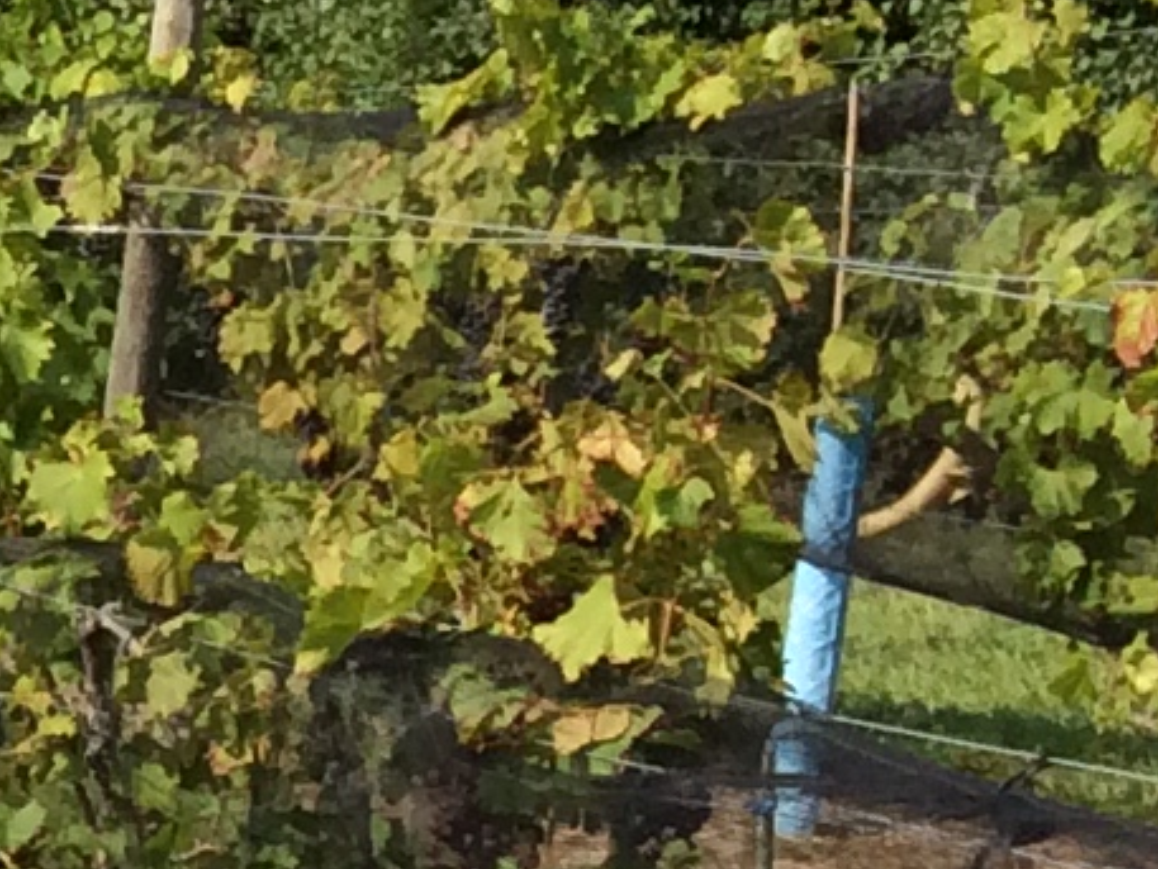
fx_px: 6927
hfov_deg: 7.8
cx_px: -2724
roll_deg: -6.3
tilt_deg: -4.2
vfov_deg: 7.1
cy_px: 1150
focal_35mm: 207
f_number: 2.2
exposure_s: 1/1642
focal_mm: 4.15
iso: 32
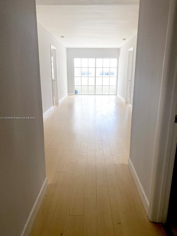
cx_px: 88
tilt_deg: -13.8
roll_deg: +1.3
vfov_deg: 67.3
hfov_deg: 53.1
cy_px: 118
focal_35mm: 26
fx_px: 177
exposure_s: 1/120
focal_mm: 4.25
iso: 40
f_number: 1.8
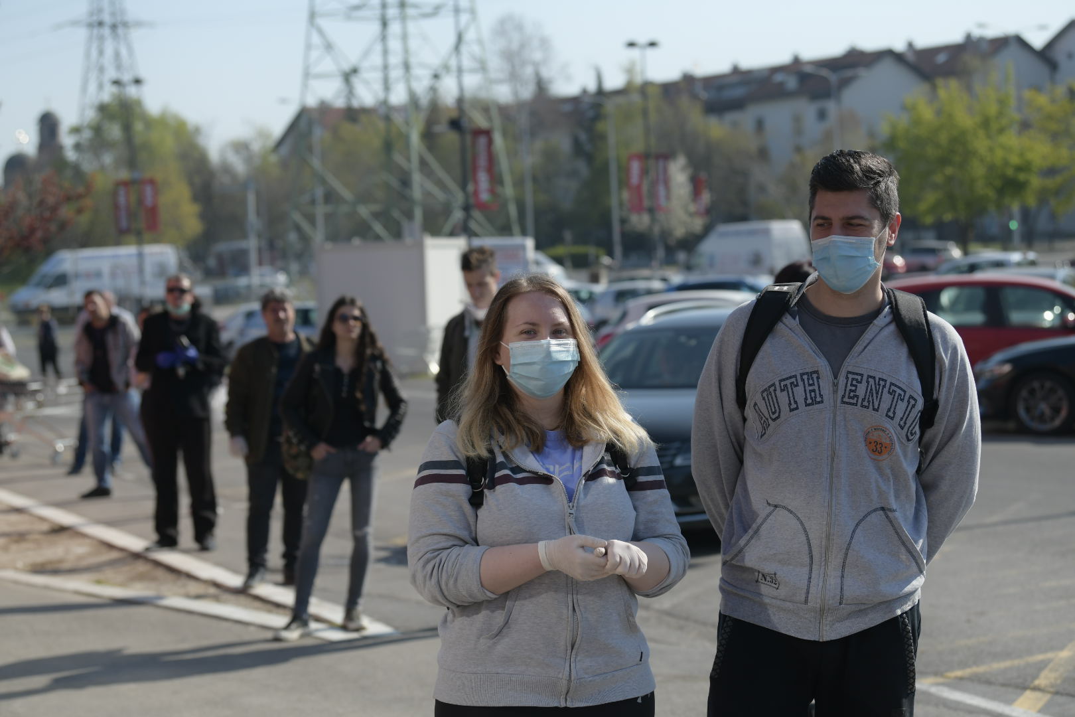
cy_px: 358
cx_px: 538
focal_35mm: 78
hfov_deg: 26.0
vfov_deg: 17.5
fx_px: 2329
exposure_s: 1/5000
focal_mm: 78
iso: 500
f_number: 4.5
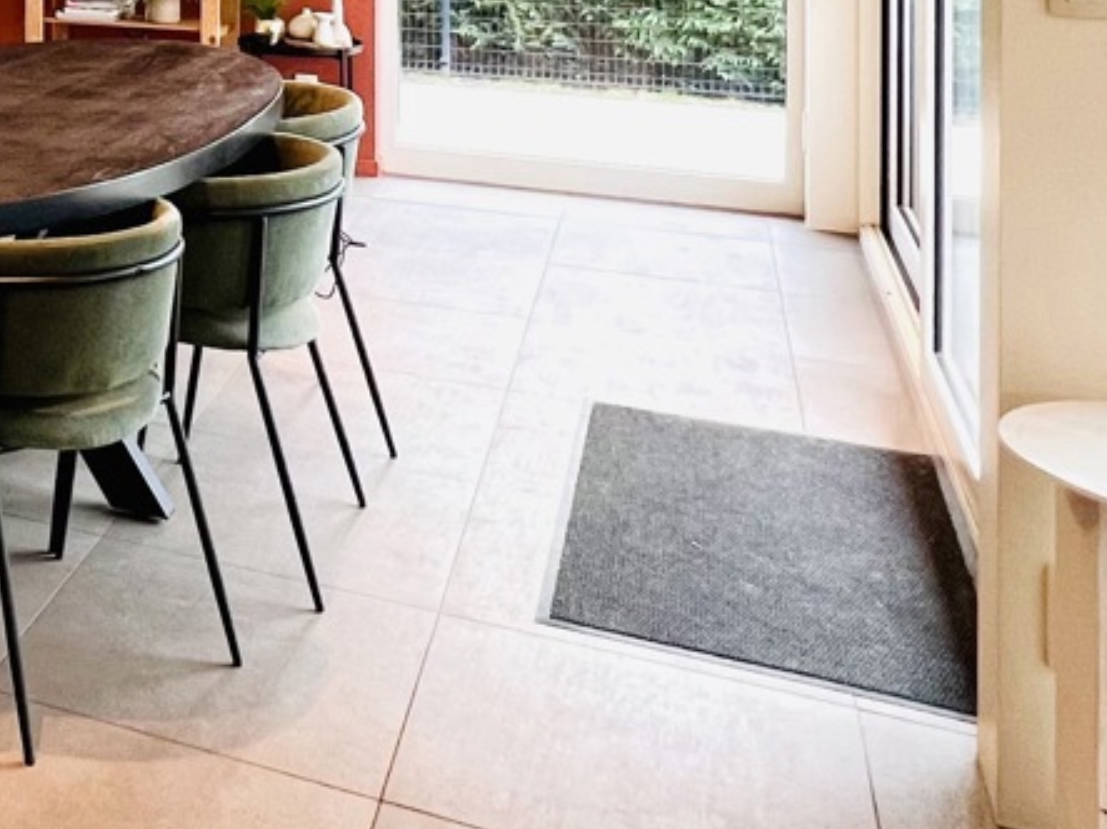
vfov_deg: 27.2
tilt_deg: -0.4
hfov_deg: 33.1
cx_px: -222
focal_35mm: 47
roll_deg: +1.0
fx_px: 1503
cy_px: -172
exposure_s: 1/99
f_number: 1.8
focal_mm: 1.57
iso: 200
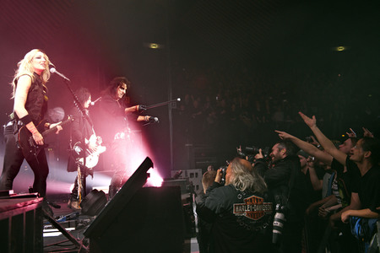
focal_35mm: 34
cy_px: 126
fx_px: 359
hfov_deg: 55.8
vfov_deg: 38.9
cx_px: 190
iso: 1600
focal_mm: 34
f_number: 3.5
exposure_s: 1/250
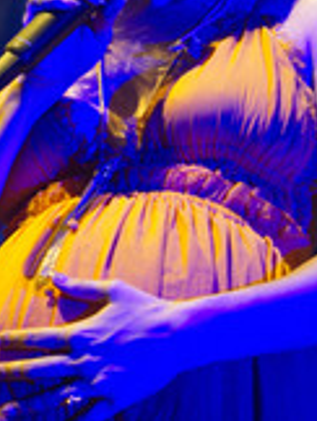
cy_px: 36
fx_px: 2277
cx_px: 97
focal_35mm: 187
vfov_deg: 10.5
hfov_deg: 8.0
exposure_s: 1/160
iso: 1600
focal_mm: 70
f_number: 2.8
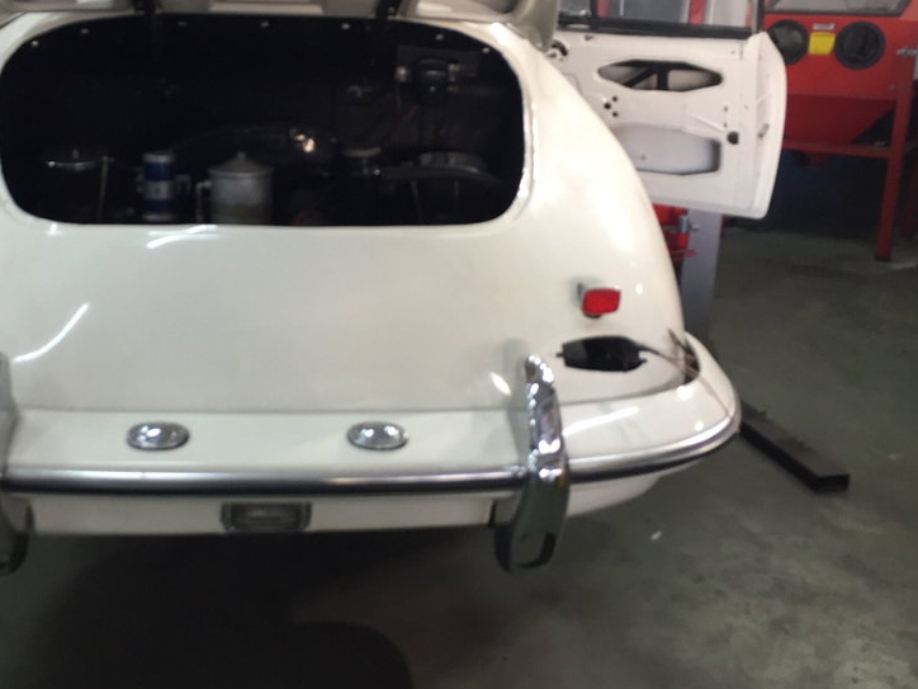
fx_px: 1087
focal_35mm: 41
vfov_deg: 35.1
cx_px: 328
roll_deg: +0.7
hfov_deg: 45.3
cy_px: 289
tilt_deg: -18.1
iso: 100
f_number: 2.2
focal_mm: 4.15
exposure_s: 1/33
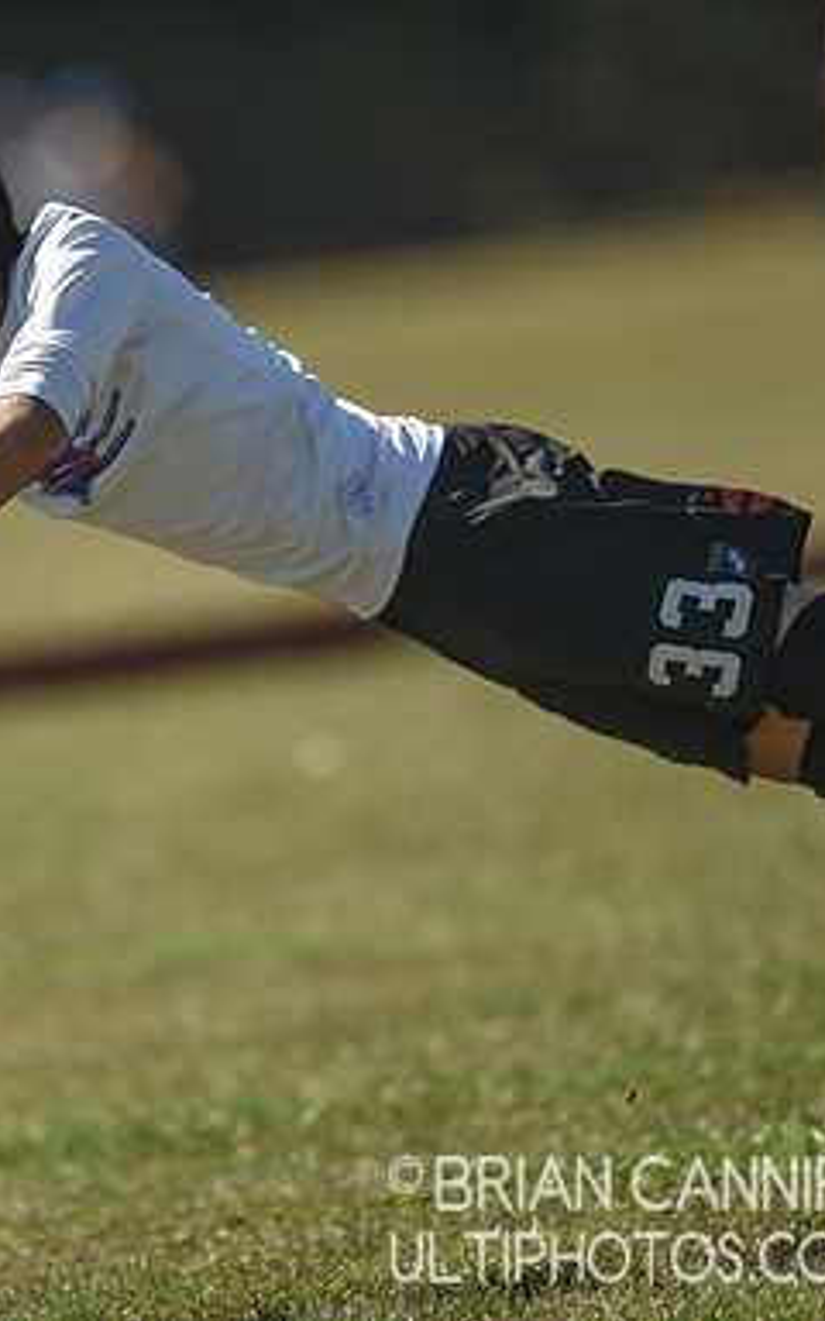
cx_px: 162
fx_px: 22160
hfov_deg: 2.1
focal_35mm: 616
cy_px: 660
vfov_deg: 3.4
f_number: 2.8
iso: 200
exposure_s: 1/3200
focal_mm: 400
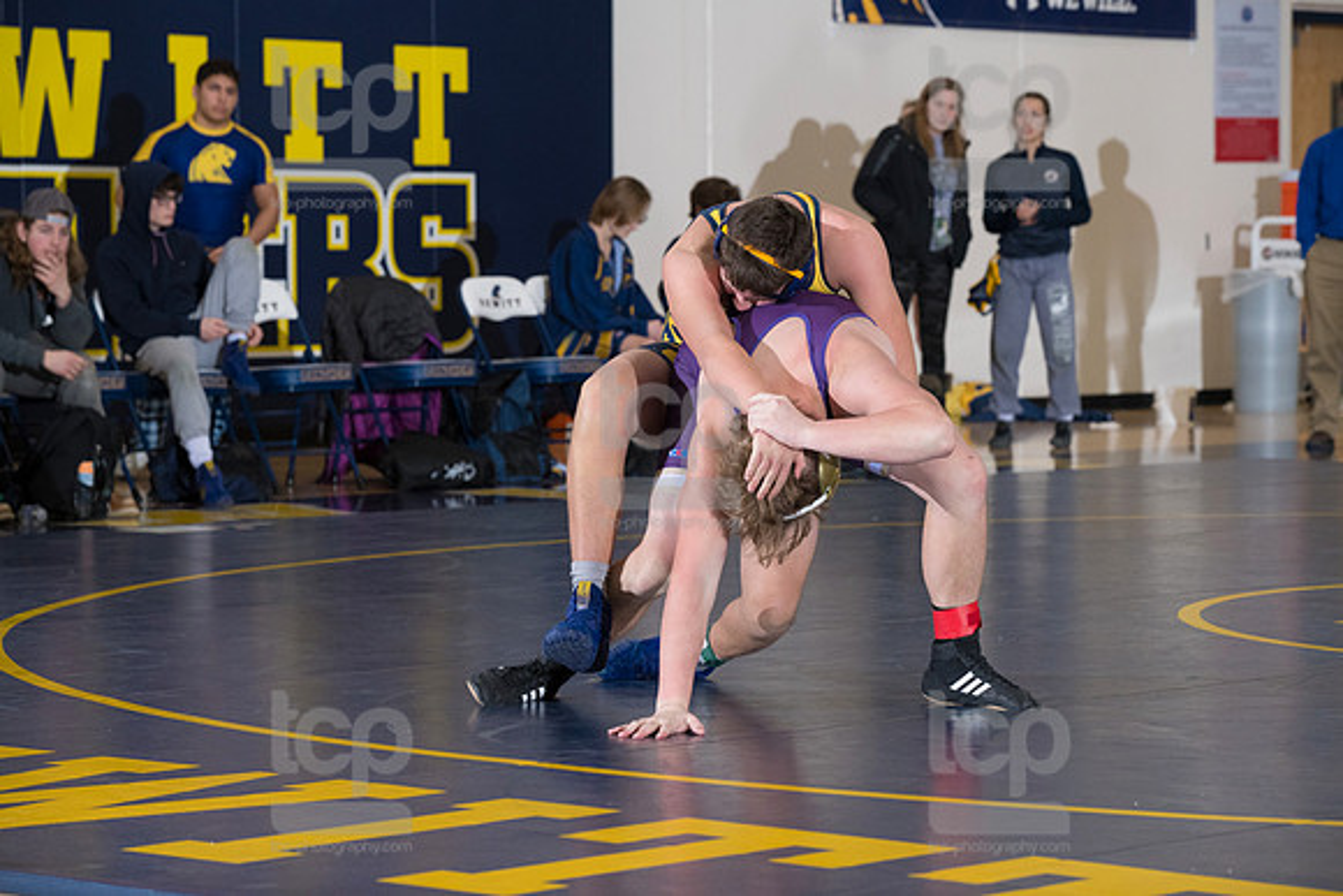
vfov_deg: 10.6
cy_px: 448
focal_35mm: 130
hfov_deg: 15.8
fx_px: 4851
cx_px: 672
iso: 1250
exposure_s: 1/250
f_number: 5.6
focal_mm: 130
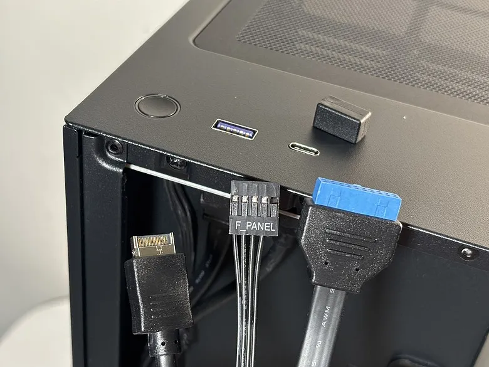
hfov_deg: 36.8
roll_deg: -7.2
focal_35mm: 52
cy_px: 184
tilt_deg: -36.5
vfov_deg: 28.0
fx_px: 735
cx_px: 244
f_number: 1.6
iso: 125
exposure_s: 1/40
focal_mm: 5.96
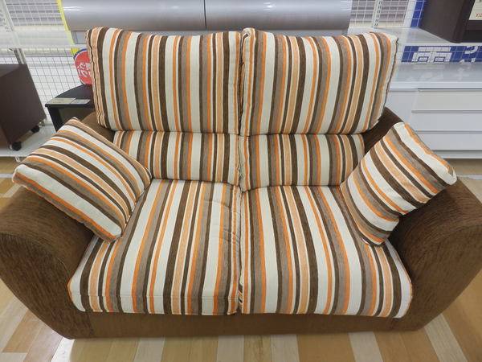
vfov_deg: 56.8
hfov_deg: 71.6
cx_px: 241
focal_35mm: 24
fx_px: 334
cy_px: 181
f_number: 3
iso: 160
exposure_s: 1/30
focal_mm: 4.2
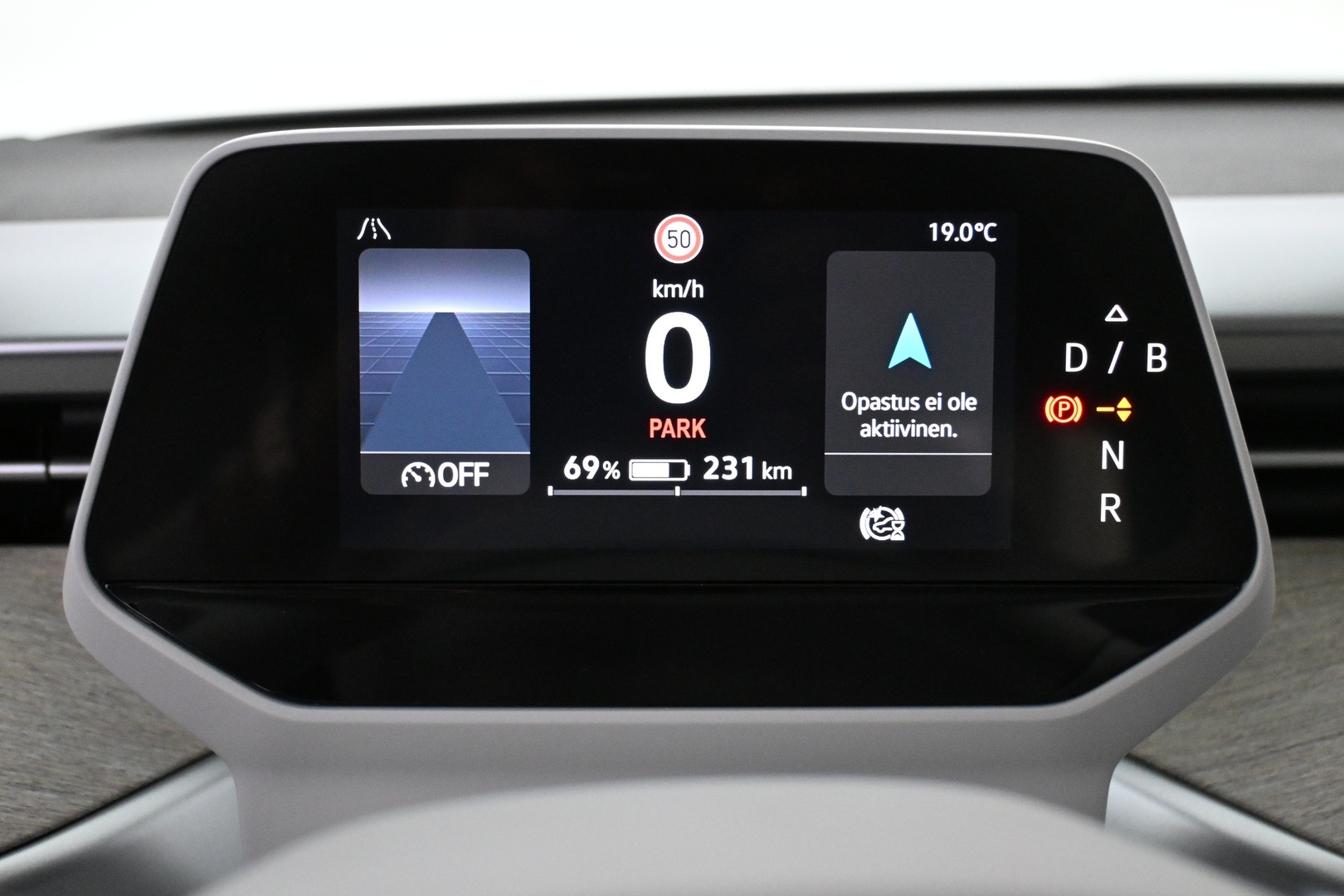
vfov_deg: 31.9
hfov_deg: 46.4
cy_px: 448
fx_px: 1568
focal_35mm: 42
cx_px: 672
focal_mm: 28
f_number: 4.5
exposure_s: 1/60
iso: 4500
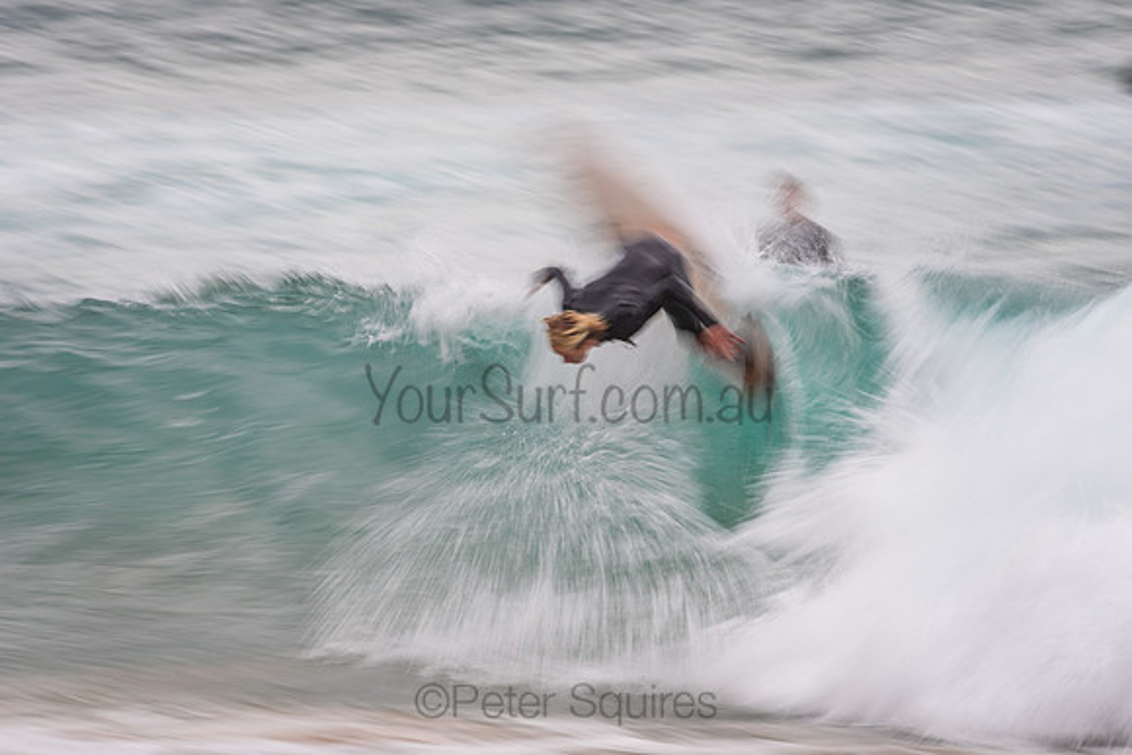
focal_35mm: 500
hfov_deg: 4.1
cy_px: 378
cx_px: 566
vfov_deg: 2.8
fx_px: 15725
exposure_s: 1/20
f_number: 16
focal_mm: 500
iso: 64
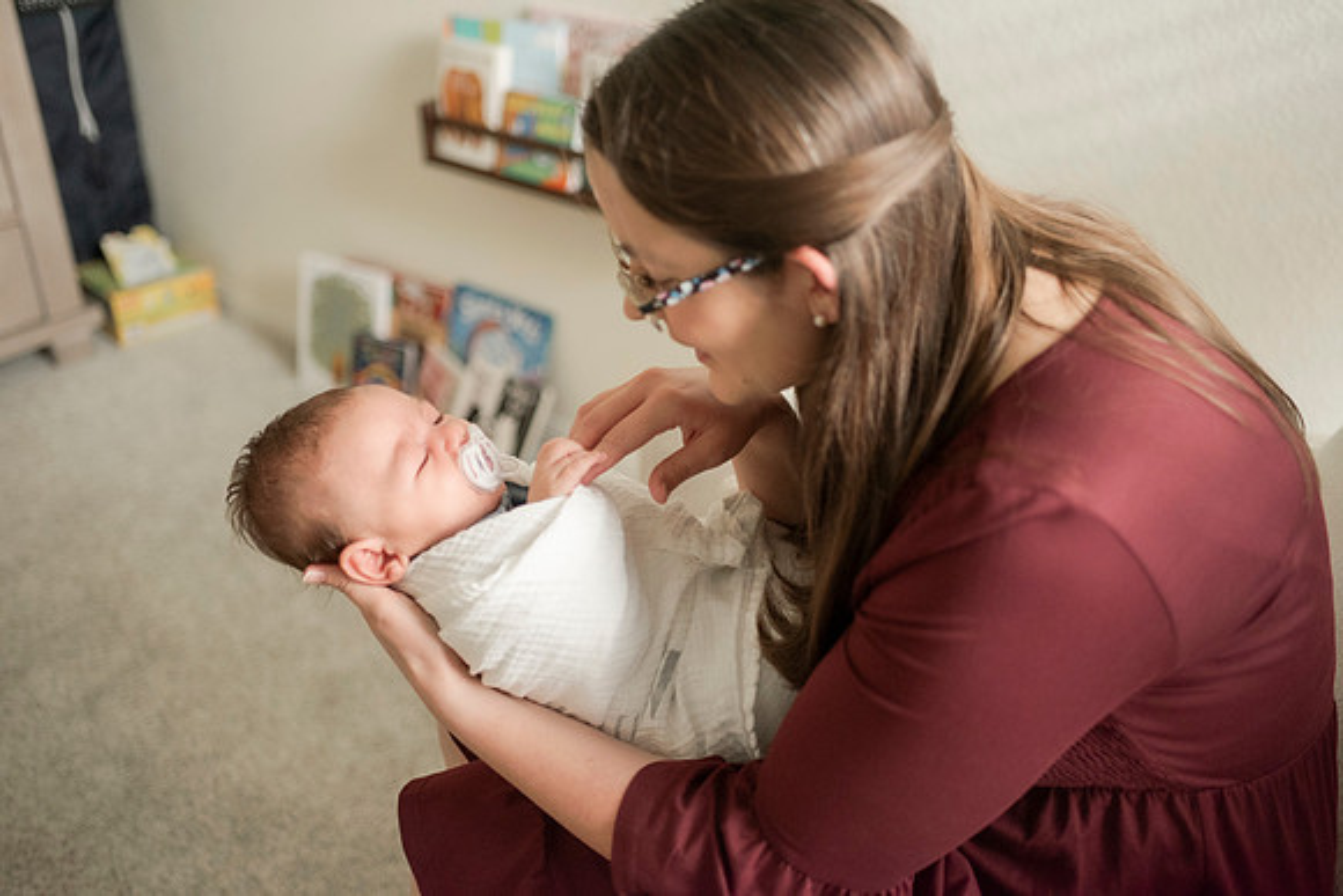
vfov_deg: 37.9
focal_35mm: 35
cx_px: 672
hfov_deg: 54.4
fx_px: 1306
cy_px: 448
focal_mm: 35
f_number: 1.8
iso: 800
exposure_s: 1/160
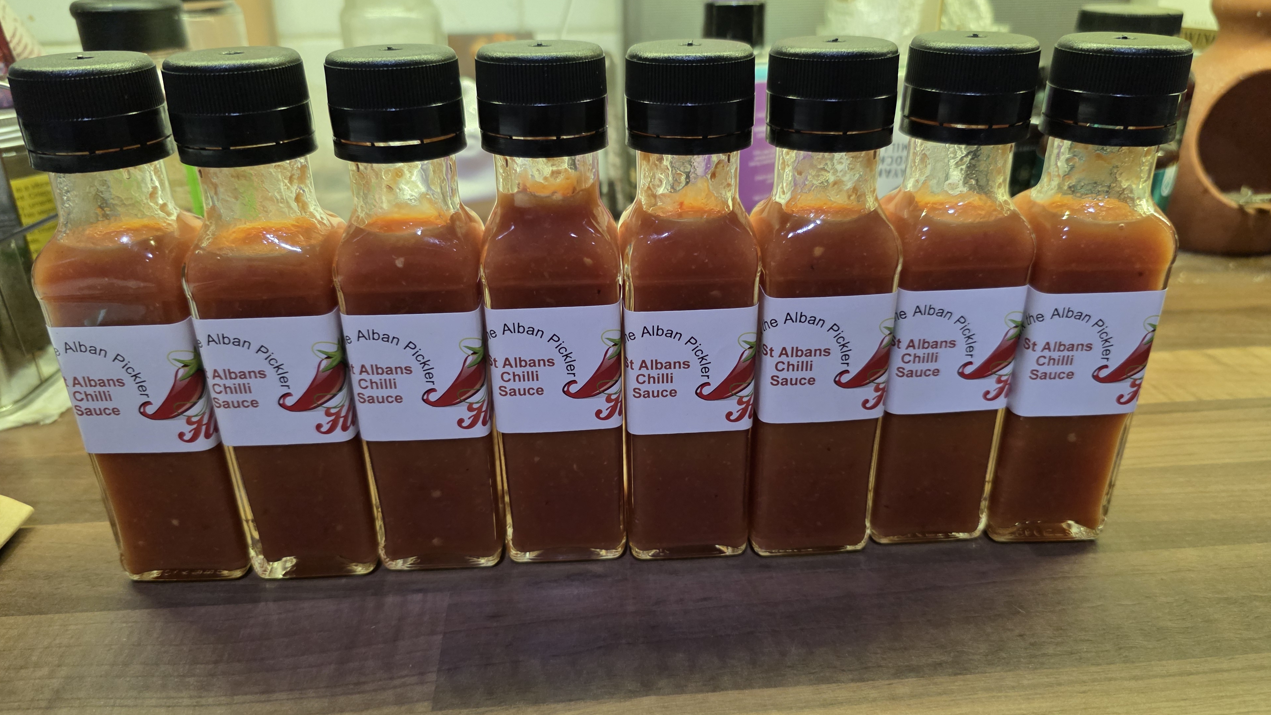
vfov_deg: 44.4
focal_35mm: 26
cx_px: 640
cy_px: 369
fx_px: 876
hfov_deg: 71.9
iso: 400
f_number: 1.7
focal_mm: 6.3
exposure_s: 1/100
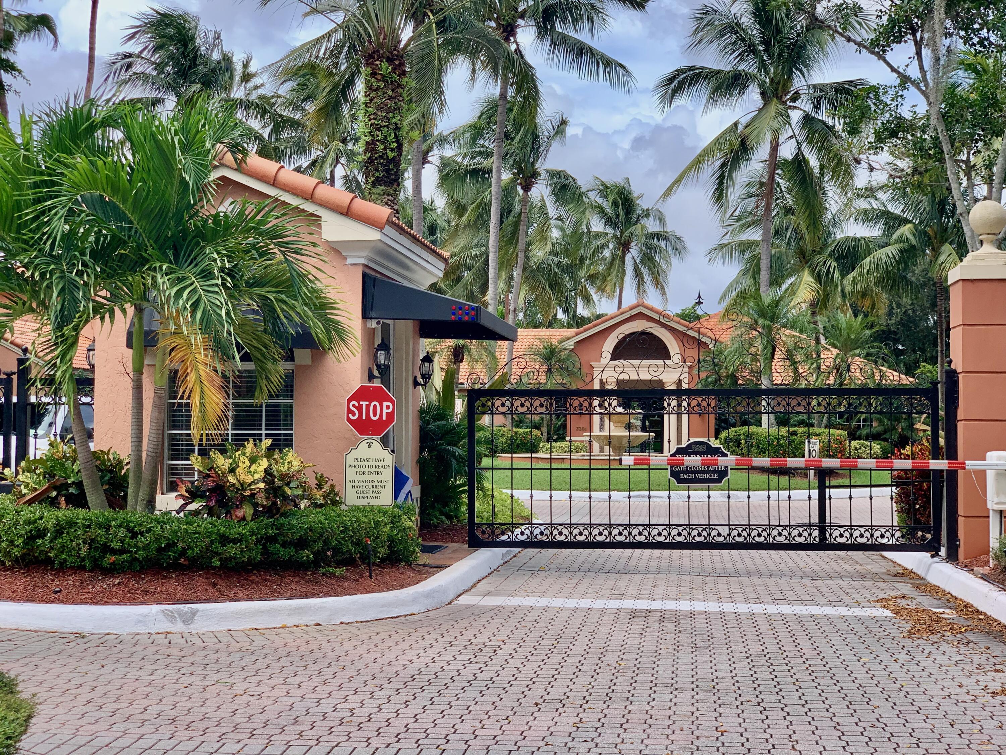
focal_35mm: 52
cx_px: 503
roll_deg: -0.6
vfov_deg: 28.0
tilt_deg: +3.2
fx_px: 1511
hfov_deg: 36.8
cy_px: 378
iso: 16
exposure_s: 1/470
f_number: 2.4
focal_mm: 6
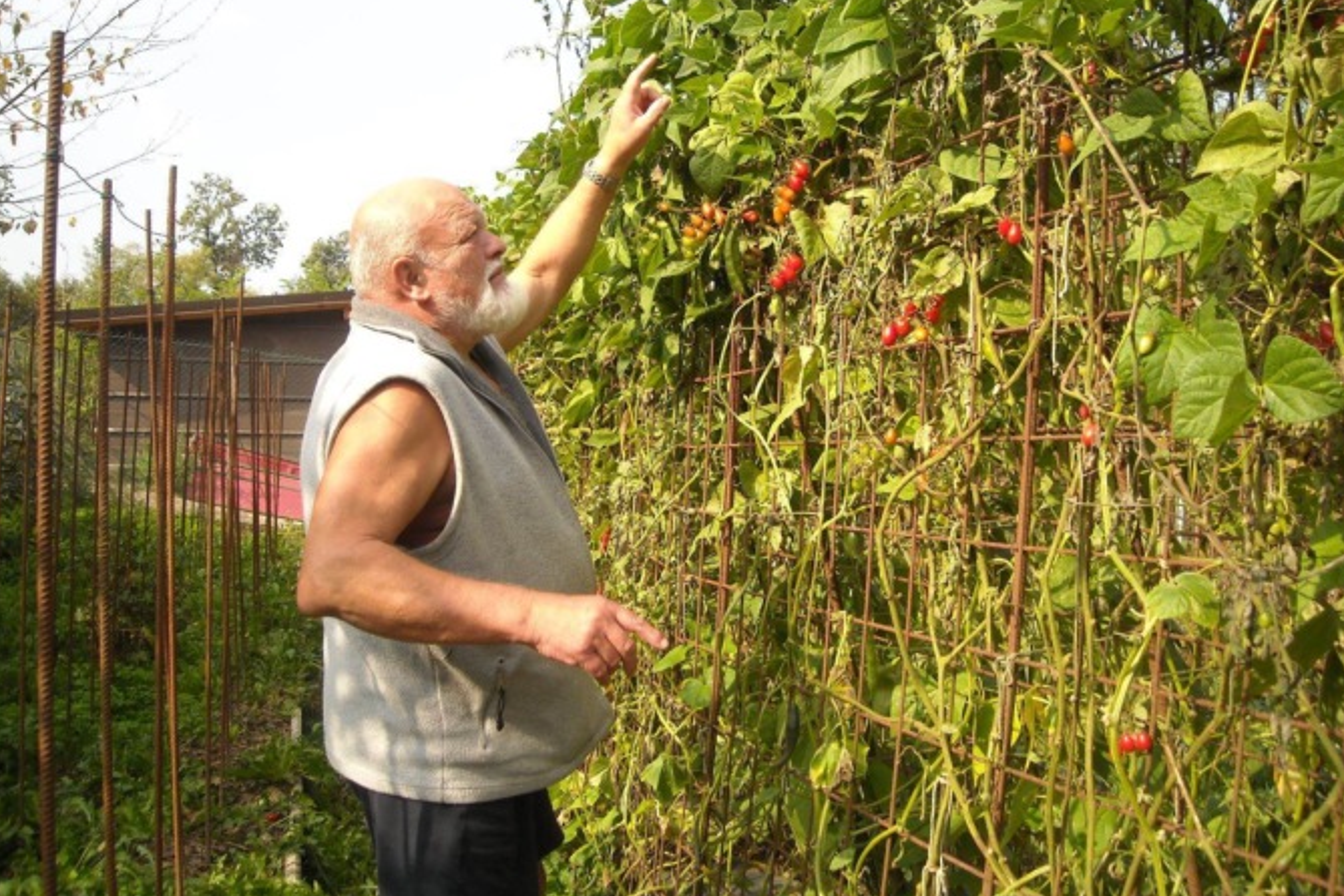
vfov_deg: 35.9
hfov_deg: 51.9
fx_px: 1381
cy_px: 394
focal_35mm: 37
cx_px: 675
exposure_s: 1/337
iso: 64
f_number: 2.8
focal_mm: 5.7
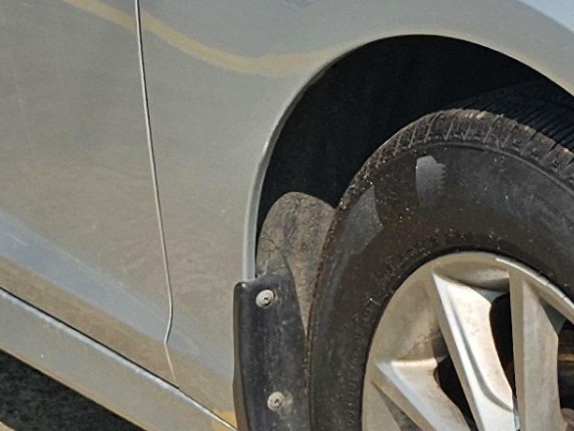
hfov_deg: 12.5
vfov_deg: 9.8
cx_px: 881
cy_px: -1
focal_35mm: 150
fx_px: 2488
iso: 25
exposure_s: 1/1695
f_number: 1.8
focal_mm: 5.4
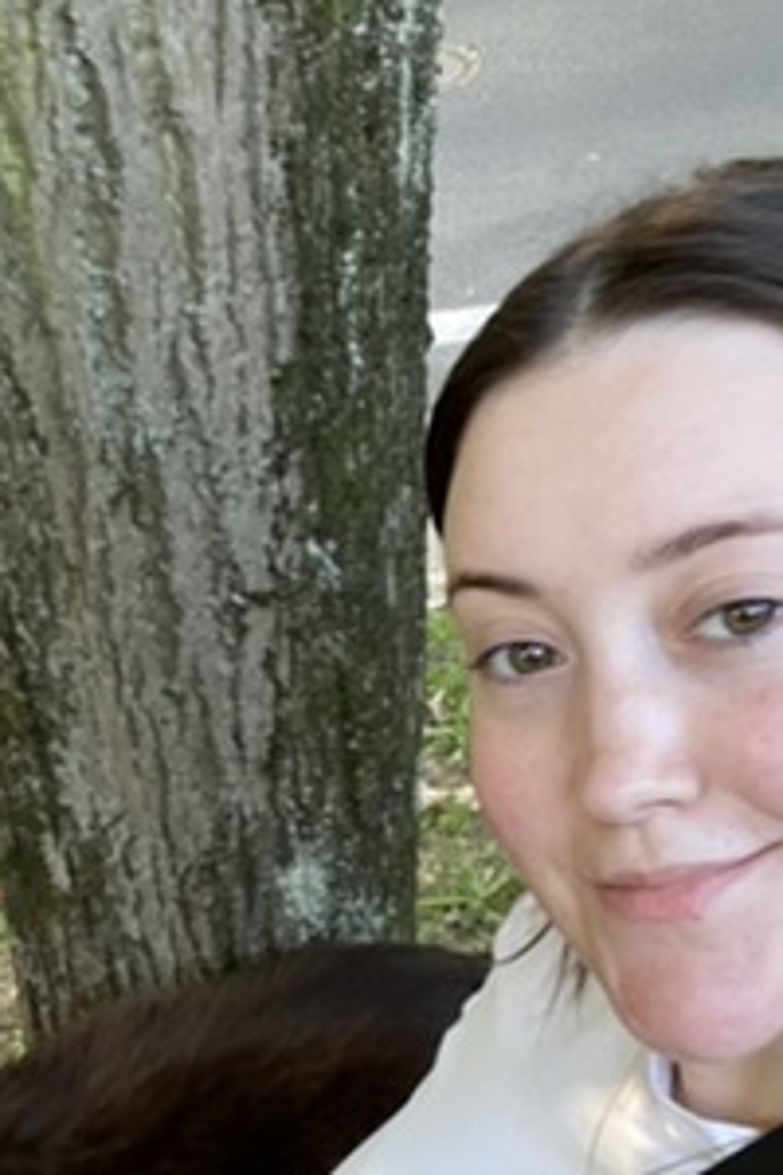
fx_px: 1631
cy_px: 764
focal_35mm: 50
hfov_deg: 26.8
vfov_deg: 39.2
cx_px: 243
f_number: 2.2
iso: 100
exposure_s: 1/71
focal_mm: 2.71
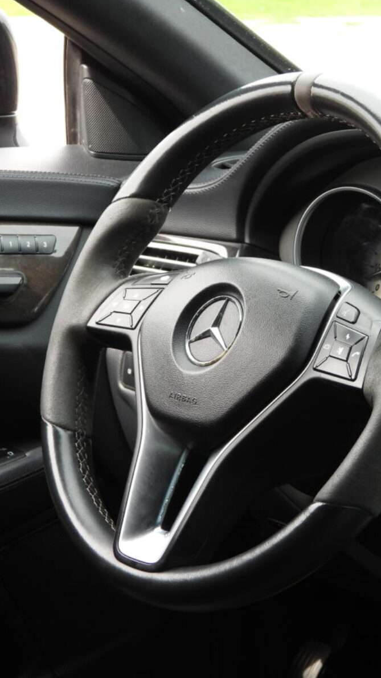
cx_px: 247
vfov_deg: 19.5
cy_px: 337
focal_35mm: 110
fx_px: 1976
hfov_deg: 11.0
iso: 100
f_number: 3.5
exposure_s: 1/100
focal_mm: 13.5
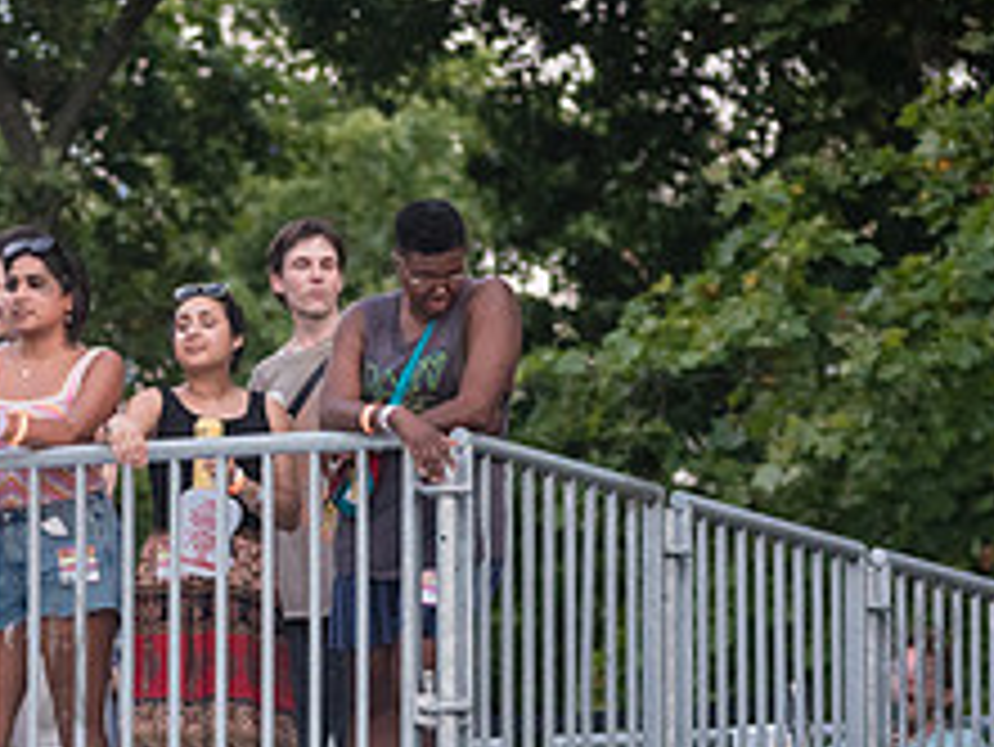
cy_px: 514
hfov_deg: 4.5
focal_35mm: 435
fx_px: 12498
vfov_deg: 3.4
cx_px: -109
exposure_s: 1/200
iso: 2000
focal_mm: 125
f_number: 4
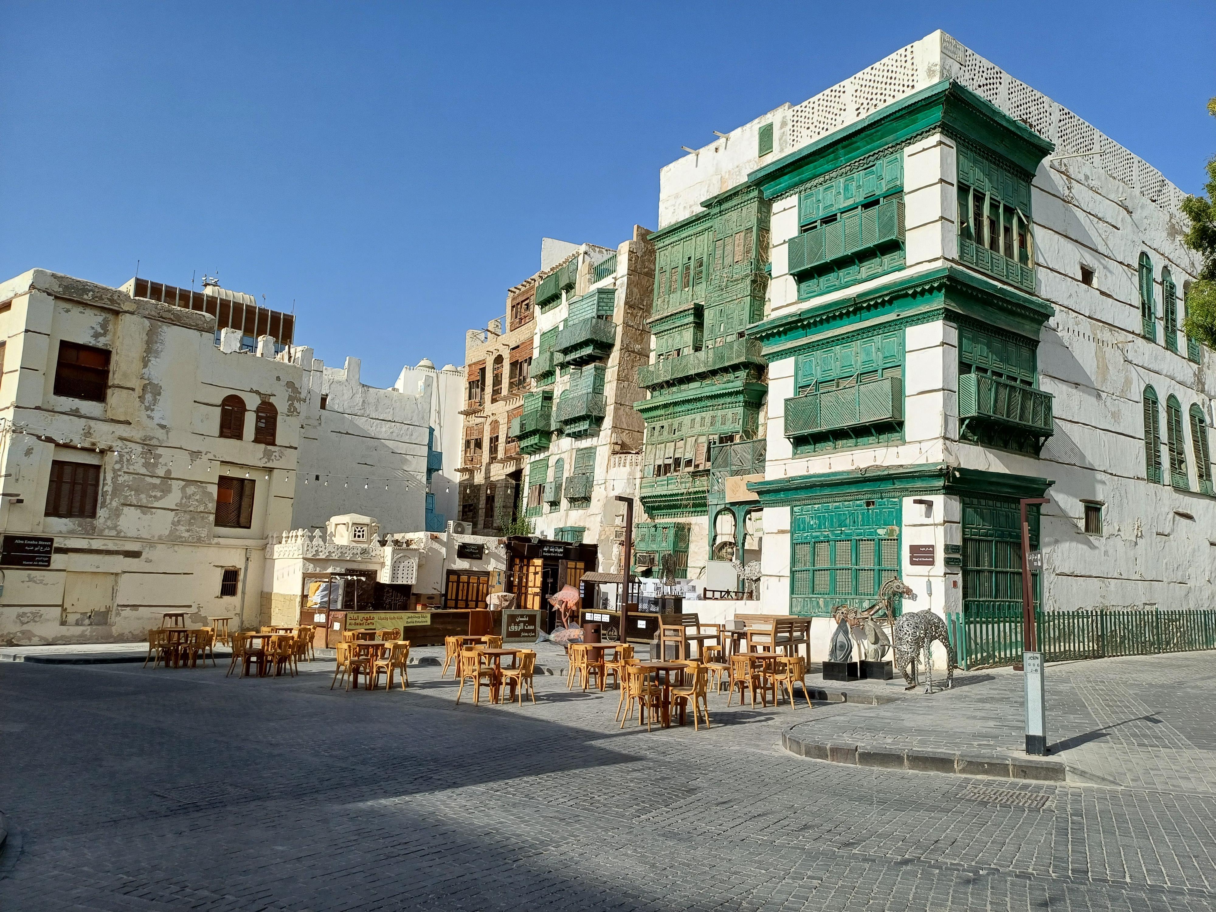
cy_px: 456
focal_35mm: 25
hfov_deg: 69.4
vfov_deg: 54.9
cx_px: 608
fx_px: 878
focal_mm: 4.65
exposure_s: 1/1919
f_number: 1.8
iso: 50
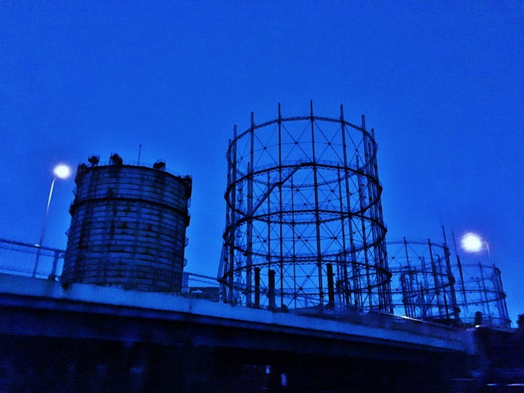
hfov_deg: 61.7
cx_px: 262
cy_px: 196
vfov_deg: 48.2
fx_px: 439
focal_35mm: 29
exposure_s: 1/15
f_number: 2.2
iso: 2000
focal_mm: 4.15
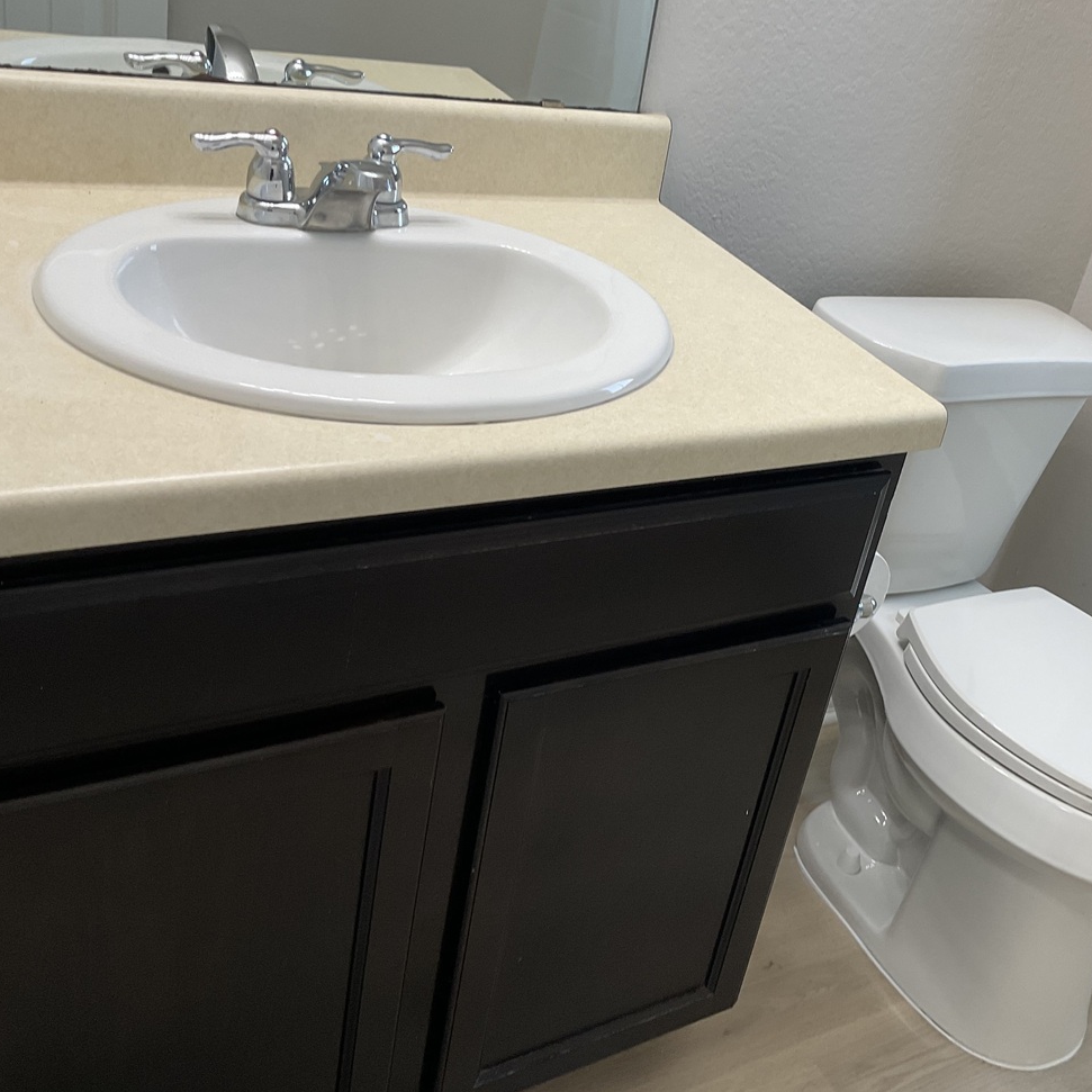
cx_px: 758
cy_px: 513
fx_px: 1356
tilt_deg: -28.6
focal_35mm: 38
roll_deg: -15.5
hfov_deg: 43.0
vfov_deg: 43.8
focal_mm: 3
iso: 40
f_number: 1.8
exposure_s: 1/60
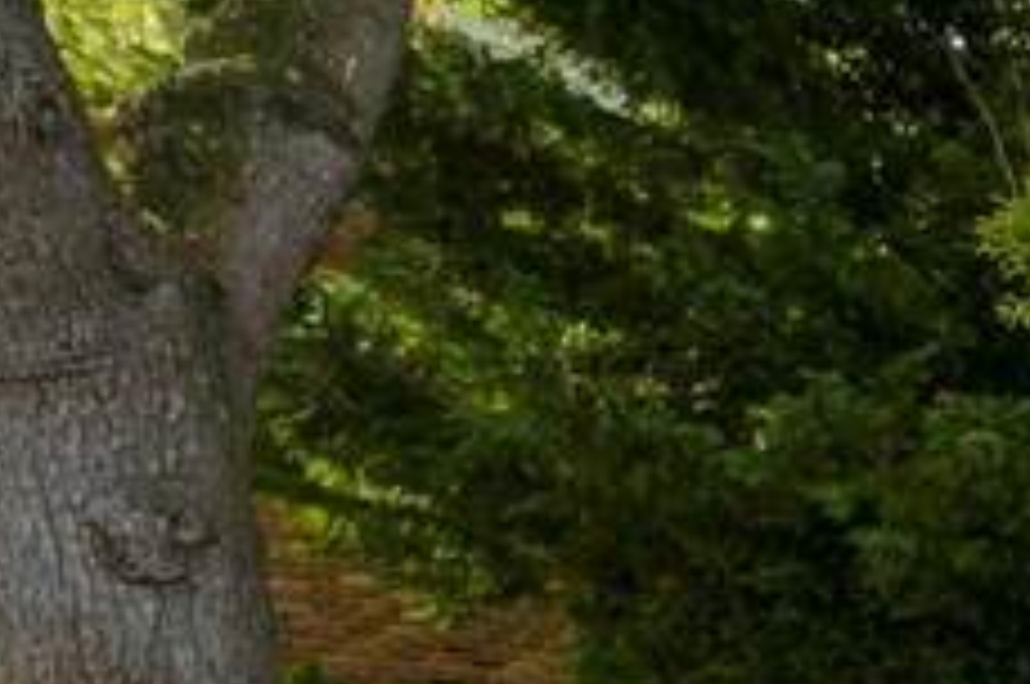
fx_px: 2400
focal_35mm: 84
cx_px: 2415
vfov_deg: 13.2
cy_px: 1505
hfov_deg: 15.2
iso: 100
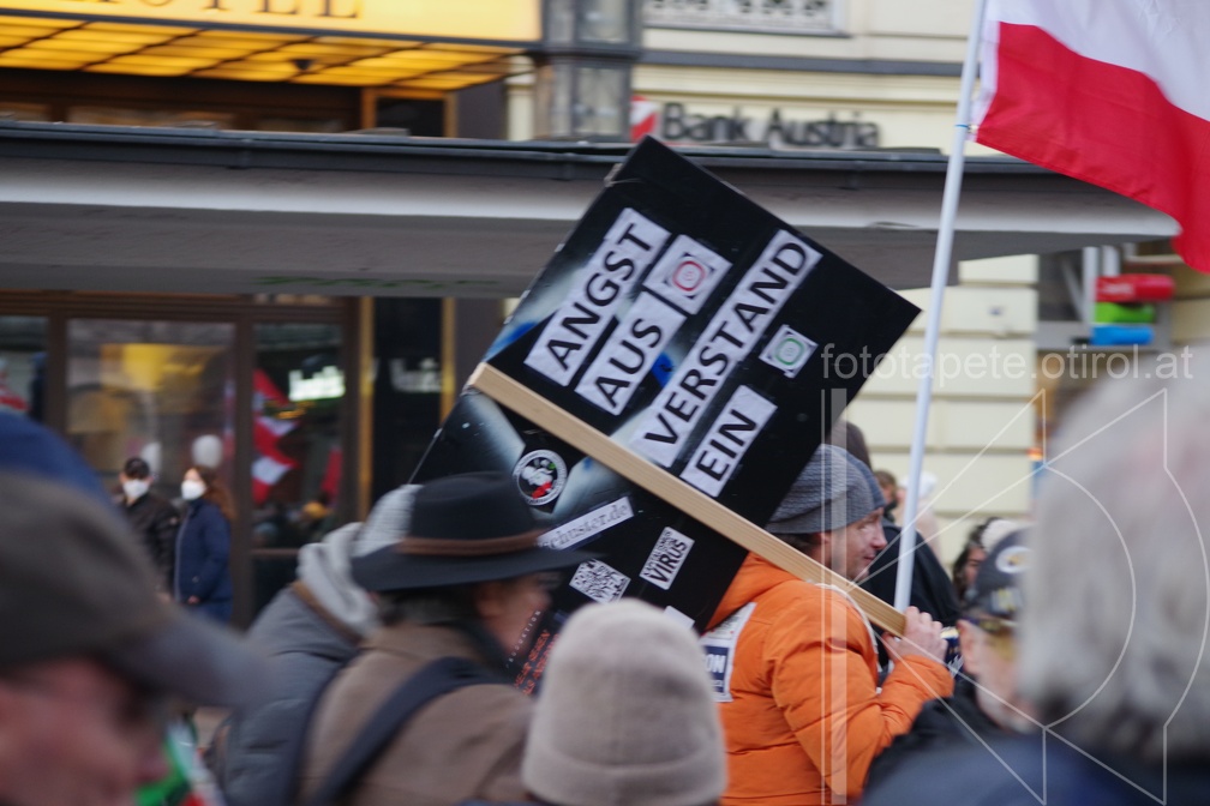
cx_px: 605
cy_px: 403
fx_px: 4033
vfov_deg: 11.4
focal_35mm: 120
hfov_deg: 17.1
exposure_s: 1/30
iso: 800
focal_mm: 80
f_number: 4.5
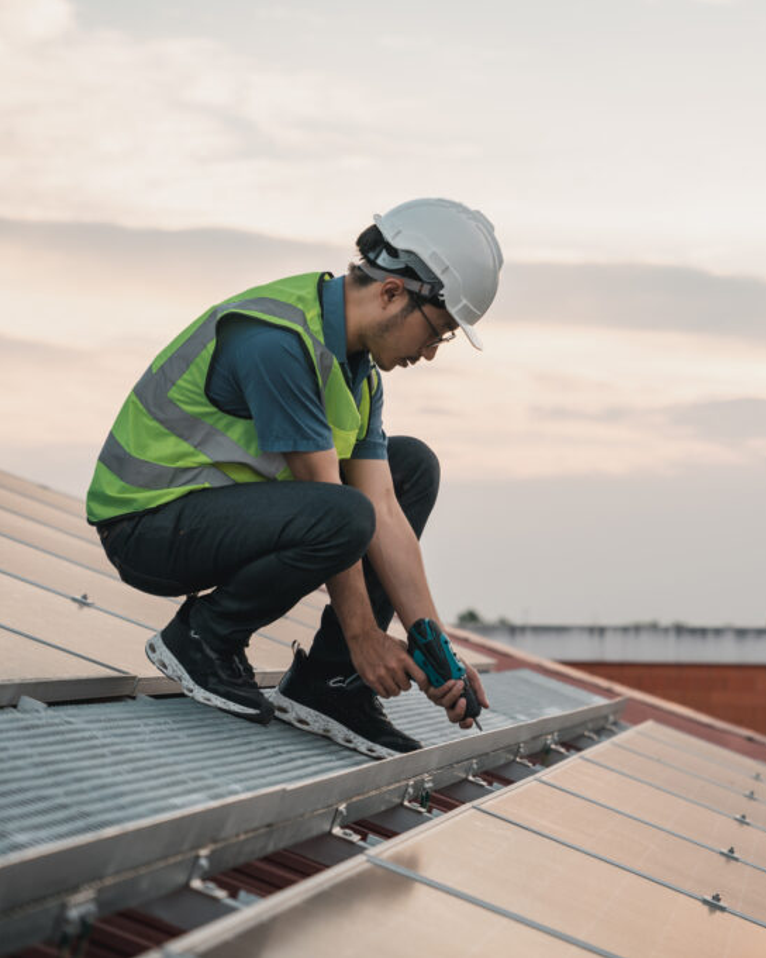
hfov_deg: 15.5
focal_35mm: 99
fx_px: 2805
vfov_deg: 19.4
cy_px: 478
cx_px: 494
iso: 160
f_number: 3.5
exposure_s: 1/400
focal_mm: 70
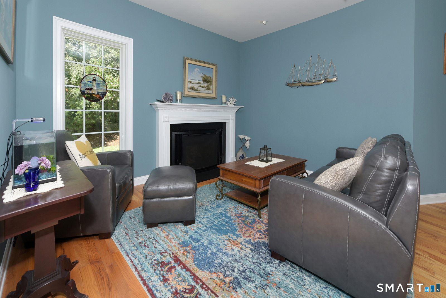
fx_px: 173
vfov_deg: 81.3
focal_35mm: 14
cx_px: 223
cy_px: 149
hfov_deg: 104.2
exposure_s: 1/125
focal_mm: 14
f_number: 8
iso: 400
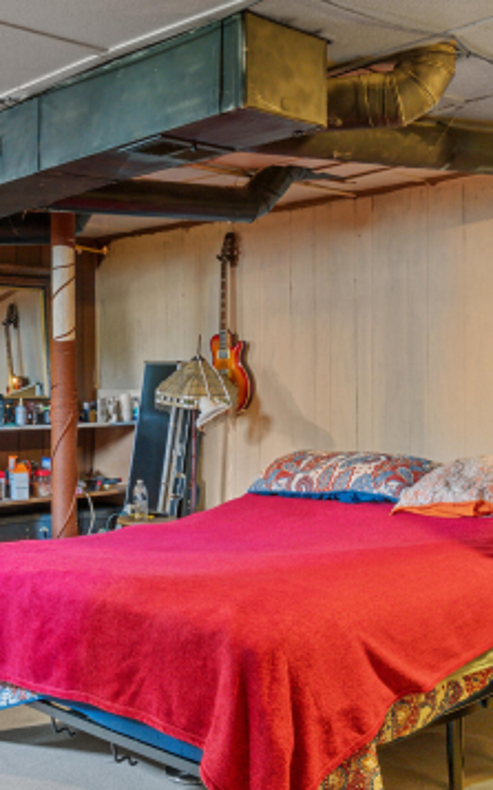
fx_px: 968
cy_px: 392
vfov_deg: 44.4
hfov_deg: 28.3
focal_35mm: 45
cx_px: 146
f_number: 9
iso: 400
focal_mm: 14
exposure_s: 3.2
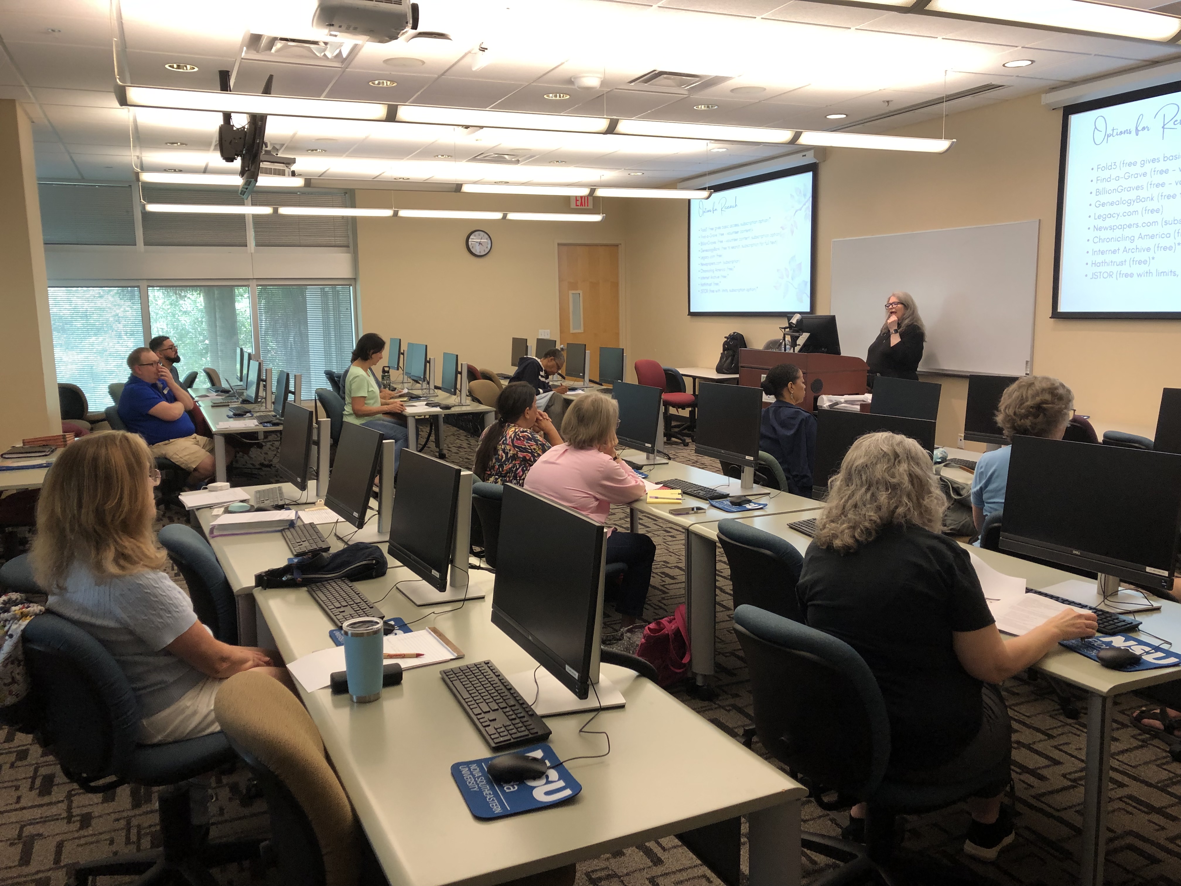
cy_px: 443
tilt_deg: -9.9
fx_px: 955
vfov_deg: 49.7
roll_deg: +1.3
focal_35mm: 28
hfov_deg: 63.4
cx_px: 590
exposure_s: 1/24
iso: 32
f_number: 1.8
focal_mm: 3.99
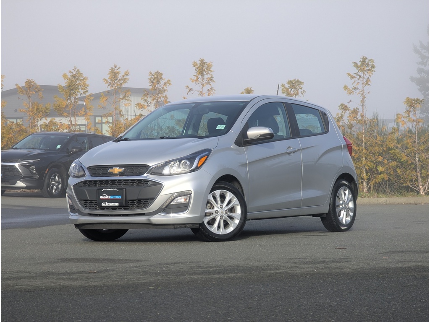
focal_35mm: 106
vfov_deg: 14.0
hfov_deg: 18.5
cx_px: 215
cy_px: 161
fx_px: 1317
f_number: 3.5
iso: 76
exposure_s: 1/644
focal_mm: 19
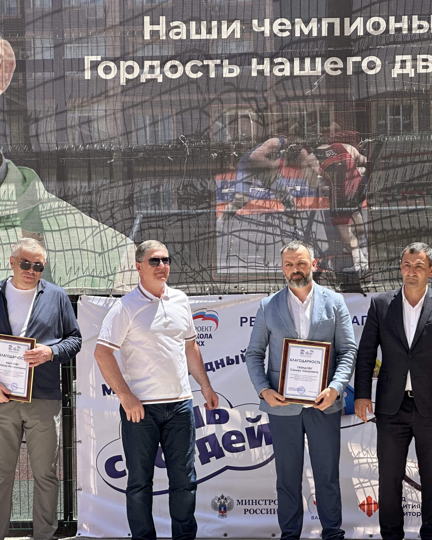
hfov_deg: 15.2
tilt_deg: +0.3
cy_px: 270
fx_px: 1614
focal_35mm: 101
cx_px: 285
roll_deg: +1.3
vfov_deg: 19.0
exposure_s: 1/302
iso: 32
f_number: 2.8
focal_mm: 9
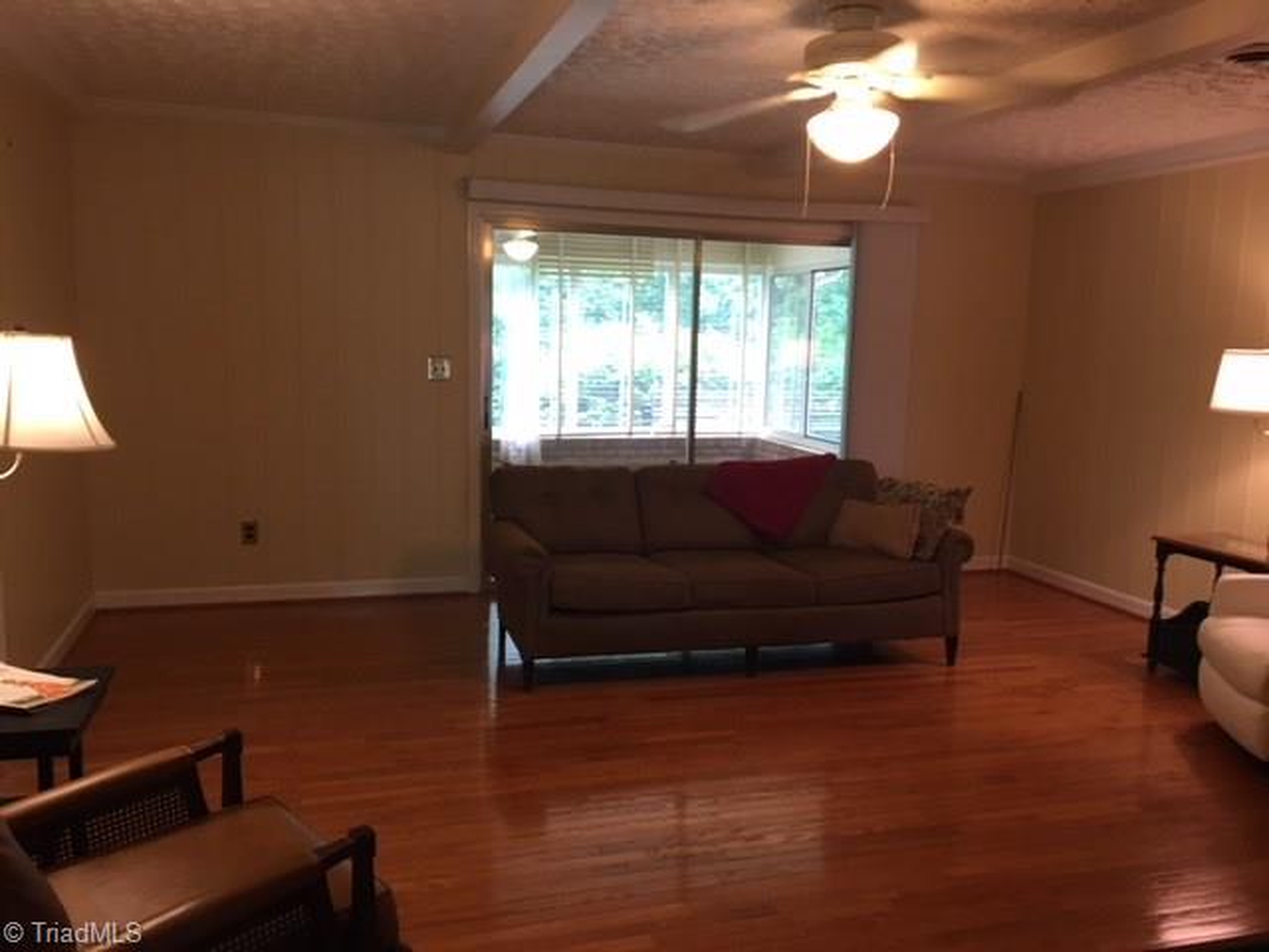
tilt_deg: -7.6
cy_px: 476
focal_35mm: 29
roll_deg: -0.7
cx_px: 634
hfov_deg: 61.7
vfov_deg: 48.2
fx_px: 1063
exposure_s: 1/30
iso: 100
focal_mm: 4.15
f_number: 2.2
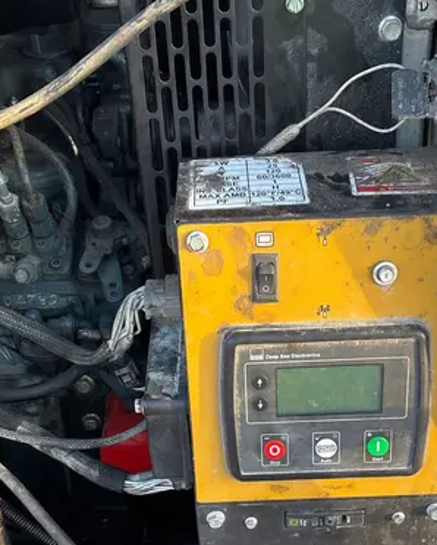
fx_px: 808
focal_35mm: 50
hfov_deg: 30.2
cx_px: 246
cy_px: 389
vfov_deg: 36.7
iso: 80
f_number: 1.6
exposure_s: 1/121
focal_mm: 5.96
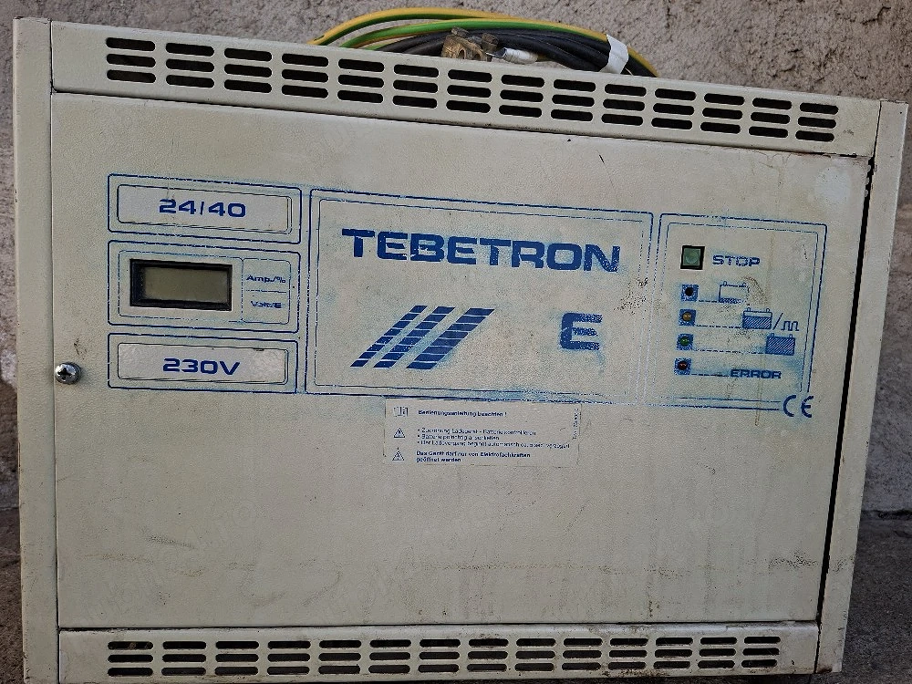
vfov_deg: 58.9
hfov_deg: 73.9
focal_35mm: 23
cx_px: 456
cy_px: 342
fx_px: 606
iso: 50
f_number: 1.8
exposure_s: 1/156
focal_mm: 5.54
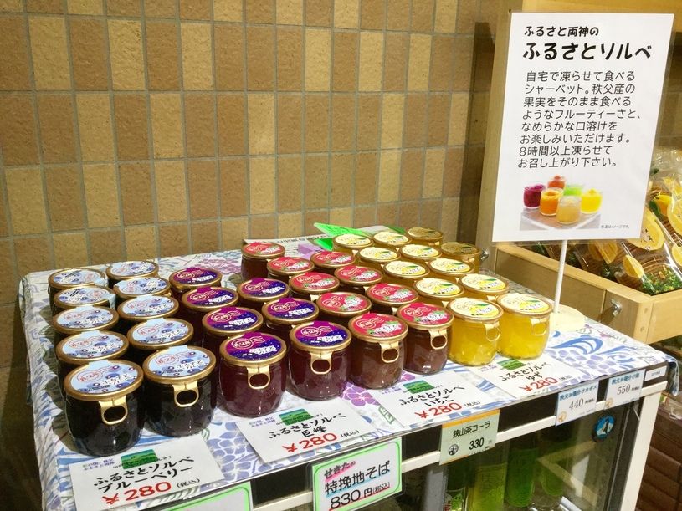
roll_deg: -2.2
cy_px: 256
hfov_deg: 58.4
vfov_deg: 45.4
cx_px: 341
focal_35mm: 31
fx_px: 611
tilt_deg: -18.6
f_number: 2.4
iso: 25
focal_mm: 3.3
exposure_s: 1/33
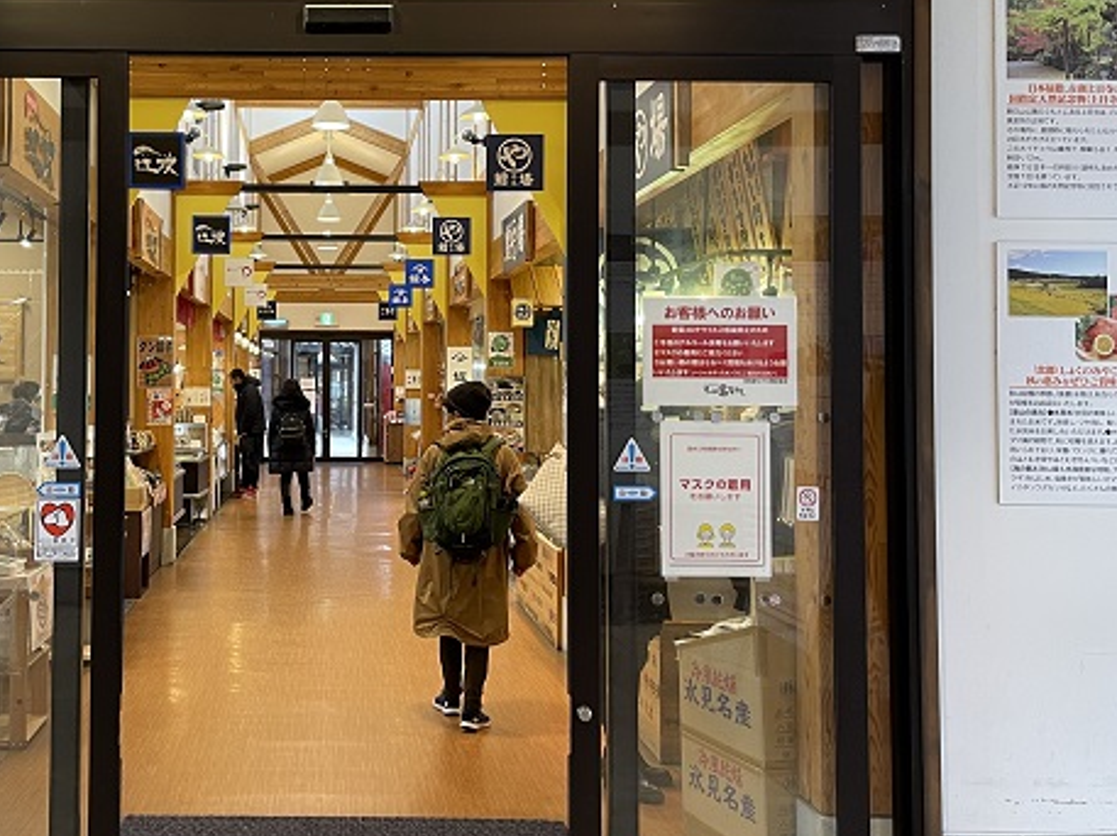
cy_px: 320
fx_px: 1322
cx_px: 325
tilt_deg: +1.9
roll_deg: +0.1
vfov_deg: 34.9
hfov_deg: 44.7
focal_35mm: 41
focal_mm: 5.1
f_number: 1.6
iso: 80
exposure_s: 1/60
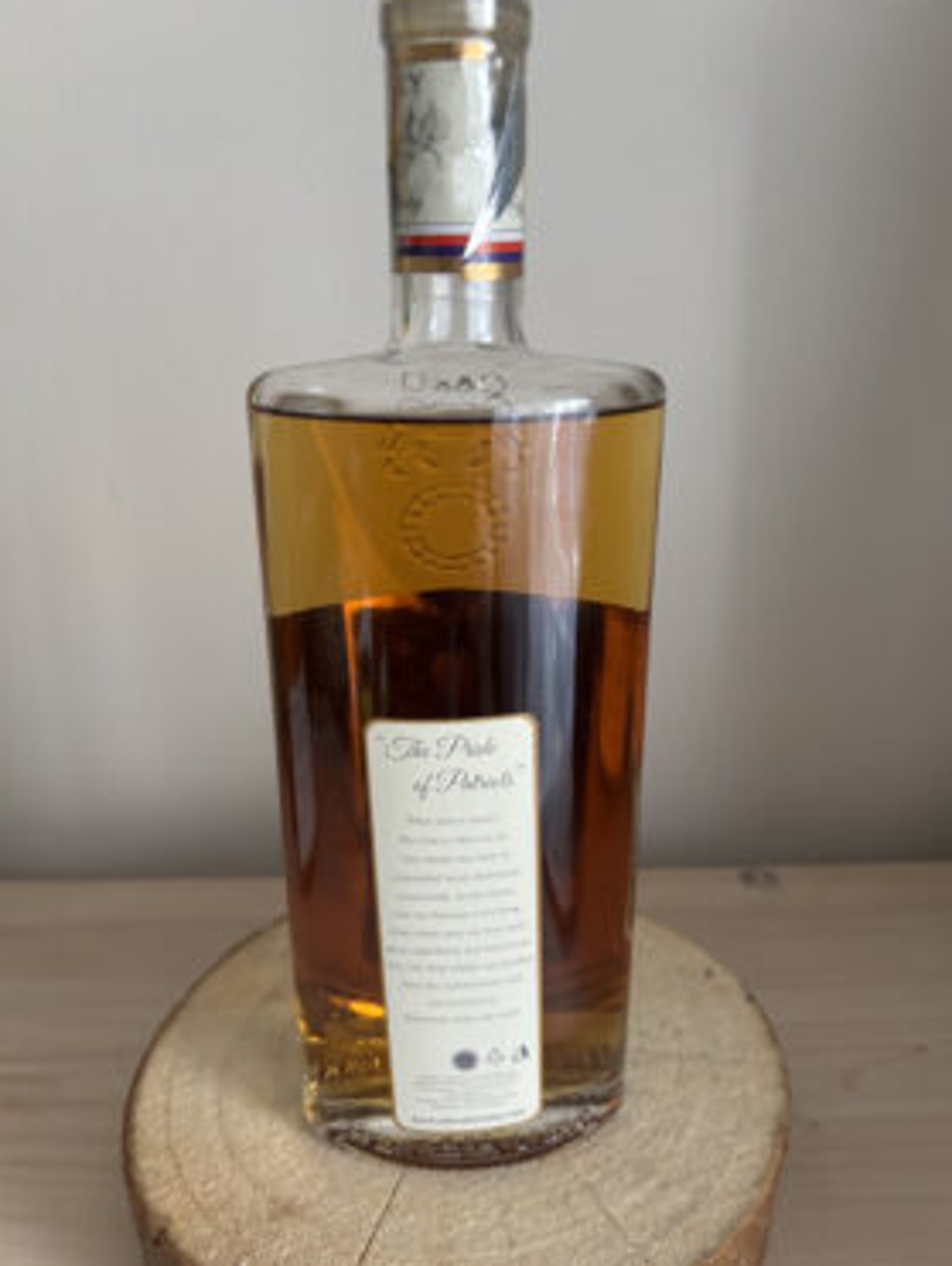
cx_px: 485
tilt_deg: -21.4
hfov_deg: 49.8
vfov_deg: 63.4
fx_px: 1025
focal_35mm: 28
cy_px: 659
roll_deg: -0.3
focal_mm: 5.96
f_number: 1.6
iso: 400
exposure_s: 1/60
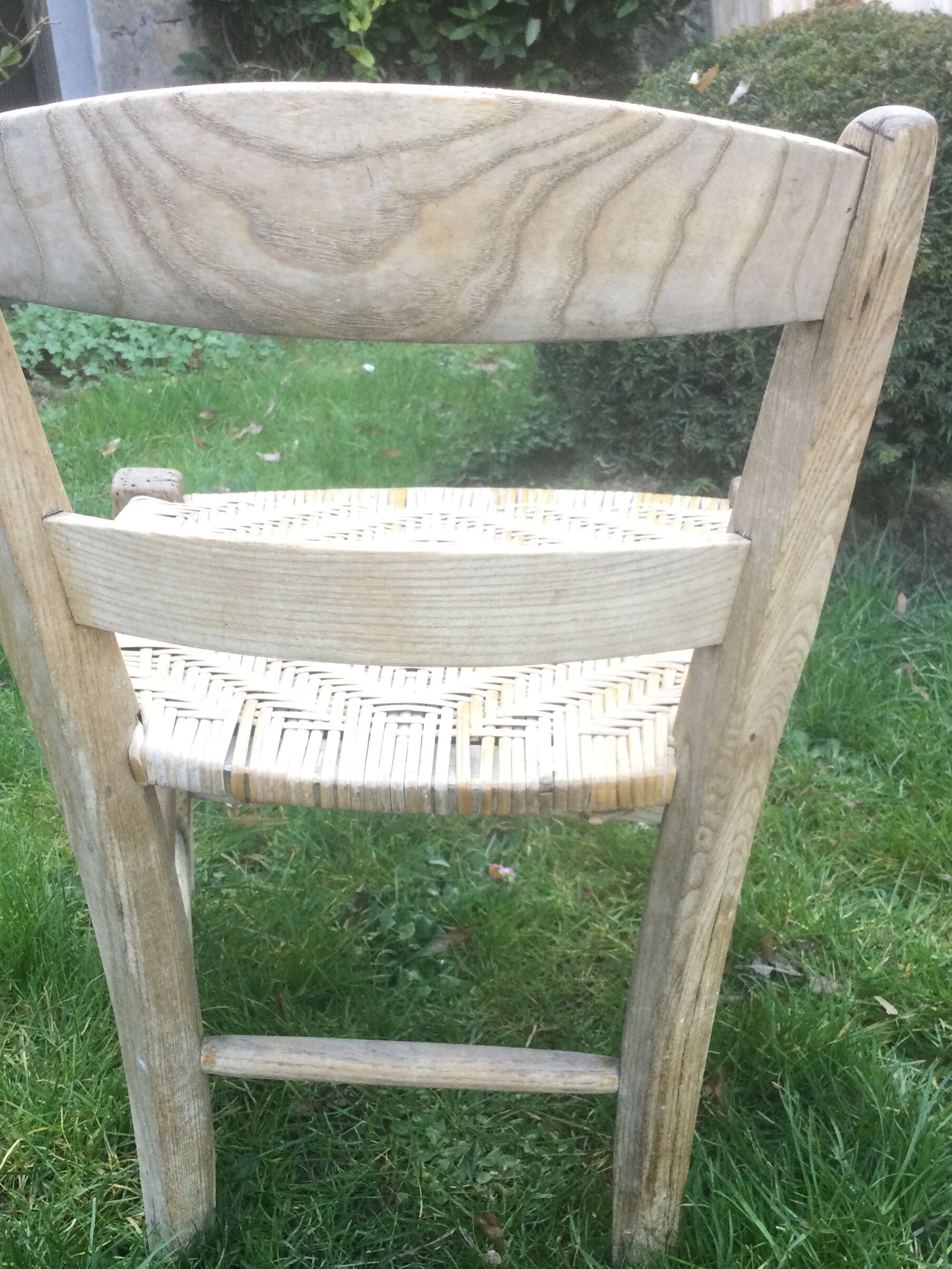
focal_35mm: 42
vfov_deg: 44.7
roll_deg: +5.1
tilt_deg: -19.3
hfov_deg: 34.3
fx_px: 1540
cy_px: 724
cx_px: 413
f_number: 2.4
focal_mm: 3.3
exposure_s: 1/33
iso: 40
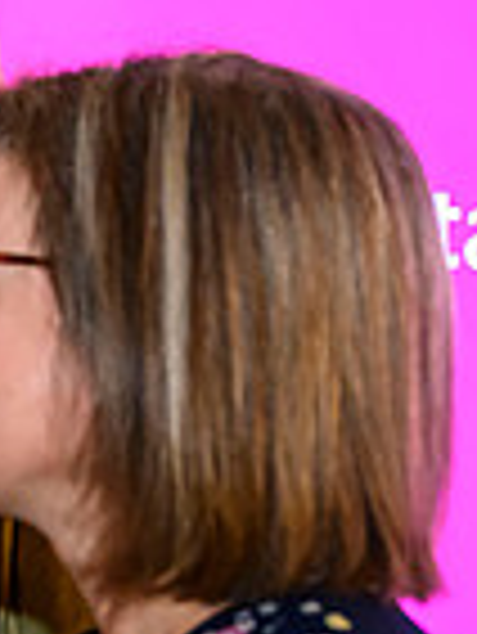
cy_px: 314
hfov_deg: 9.3
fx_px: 2642
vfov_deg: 13.7
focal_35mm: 144
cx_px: -617
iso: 6400
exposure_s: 1/125
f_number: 4
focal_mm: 34
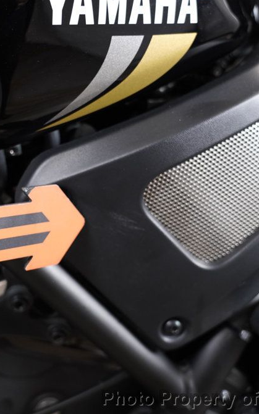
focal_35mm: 56
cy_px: 206
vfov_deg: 36.3
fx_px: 633
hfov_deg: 22.8
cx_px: 51
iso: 1600
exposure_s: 1/100
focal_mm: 36
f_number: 4
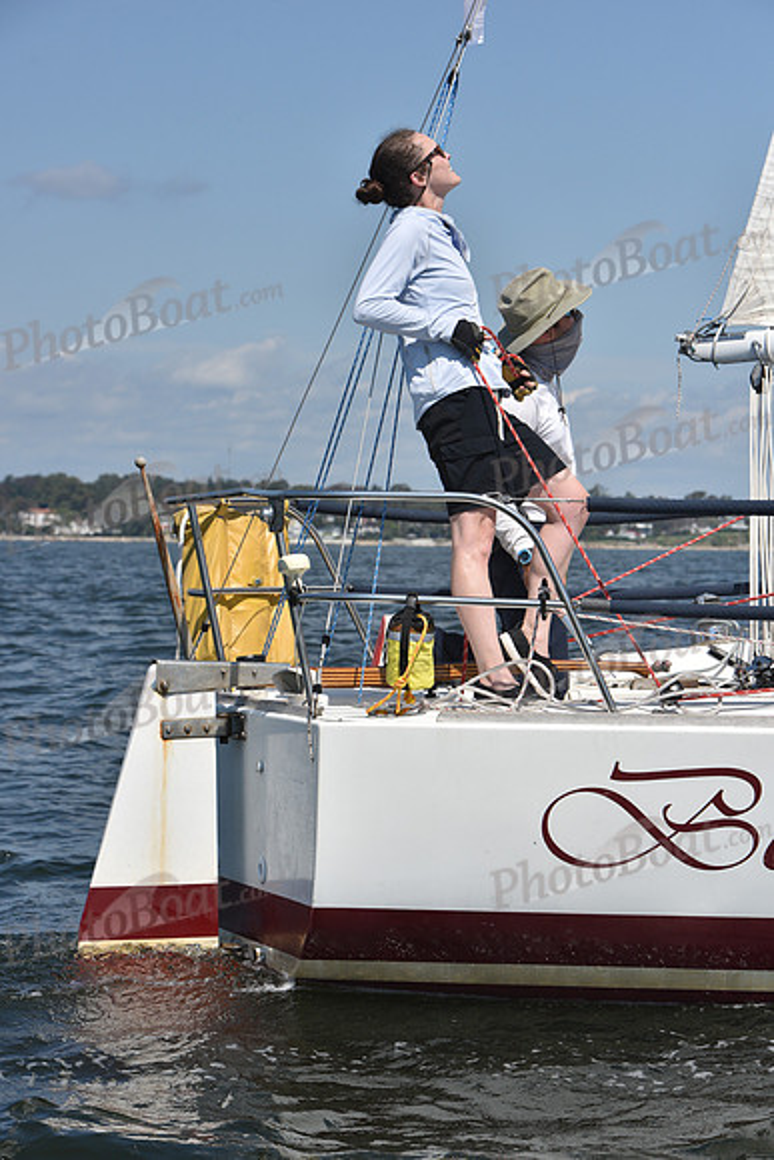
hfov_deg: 11.8
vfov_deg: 17.6
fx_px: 3738
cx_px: 387
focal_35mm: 116
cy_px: 580
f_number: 10
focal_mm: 116
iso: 320
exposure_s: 1/1250
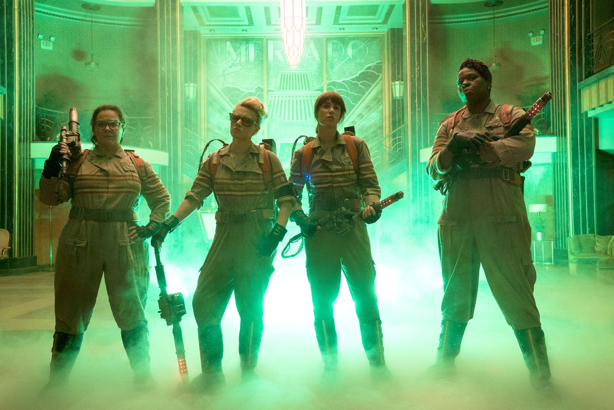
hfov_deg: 57.2
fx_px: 563
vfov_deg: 40.0
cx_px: 307
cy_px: 205
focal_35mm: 33
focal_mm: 33
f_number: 5
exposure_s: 1/60
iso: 3200
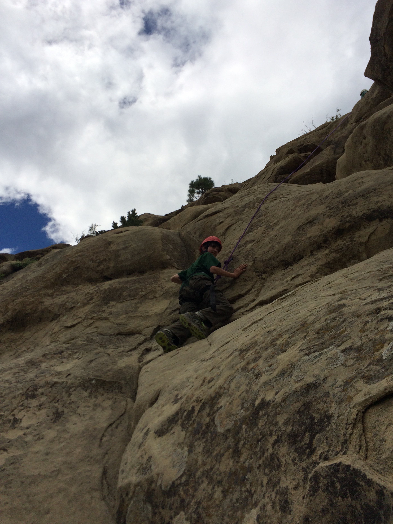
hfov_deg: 48.2
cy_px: 262
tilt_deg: +46.5
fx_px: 439
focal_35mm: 29
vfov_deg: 61.7
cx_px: 196
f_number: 2.2
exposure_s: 1/4115
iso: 32
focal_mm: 4.15
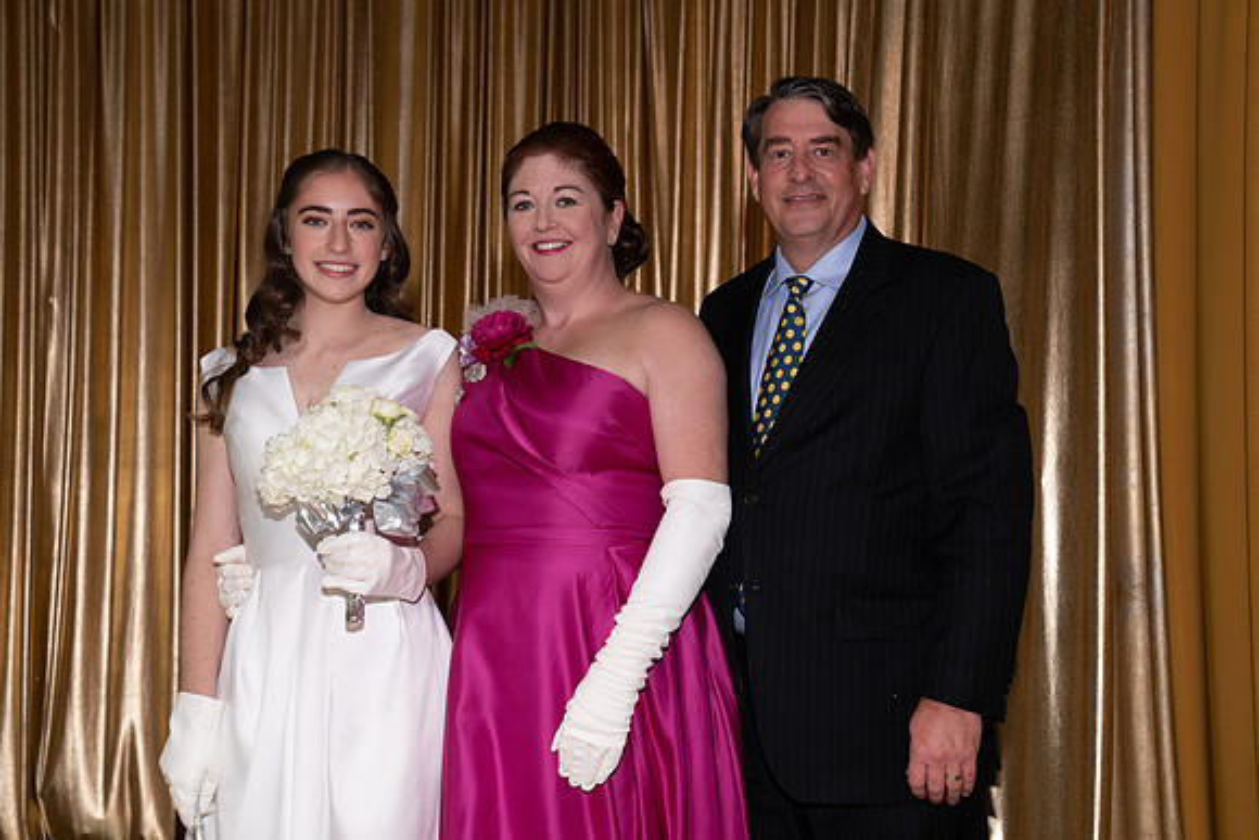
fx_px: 1959
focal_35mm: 56
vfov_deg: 24.2
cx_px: 630
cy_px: 420
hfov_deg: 35.6
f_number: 5.6
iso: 800
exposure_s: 1/160
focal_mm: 56
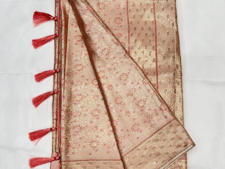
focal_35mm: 48
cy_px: 84
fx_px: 312
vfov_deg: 30.3
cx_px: 112
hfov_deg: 39.7
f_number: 1.78
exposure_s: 1/100
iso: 64
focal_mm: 6.76
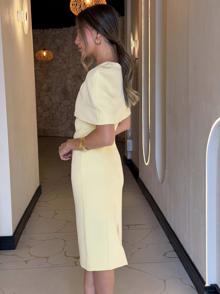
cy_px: 147
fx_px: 407
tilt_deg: -5.4
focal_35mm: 48
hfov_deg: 30.3
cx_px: 110
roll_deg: +0.7
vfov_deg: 39.7
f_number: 1.78
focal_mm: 6.76
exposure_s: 1/100
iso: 50
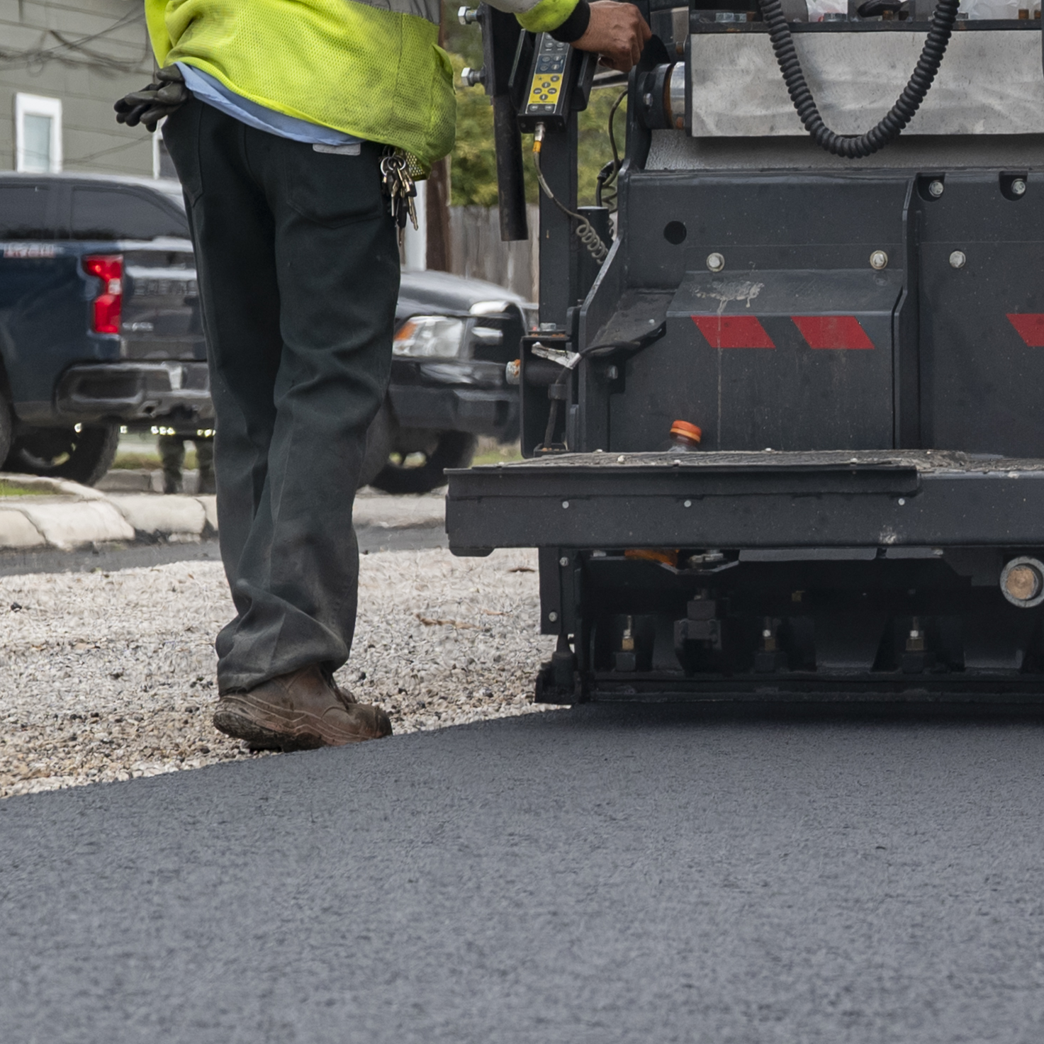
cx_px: 1255
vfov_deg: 7.2
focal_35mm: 243
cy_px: 43
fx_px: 8292
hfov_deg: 7.1
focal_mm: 70
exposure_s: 1/500
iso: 200
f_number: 6.3
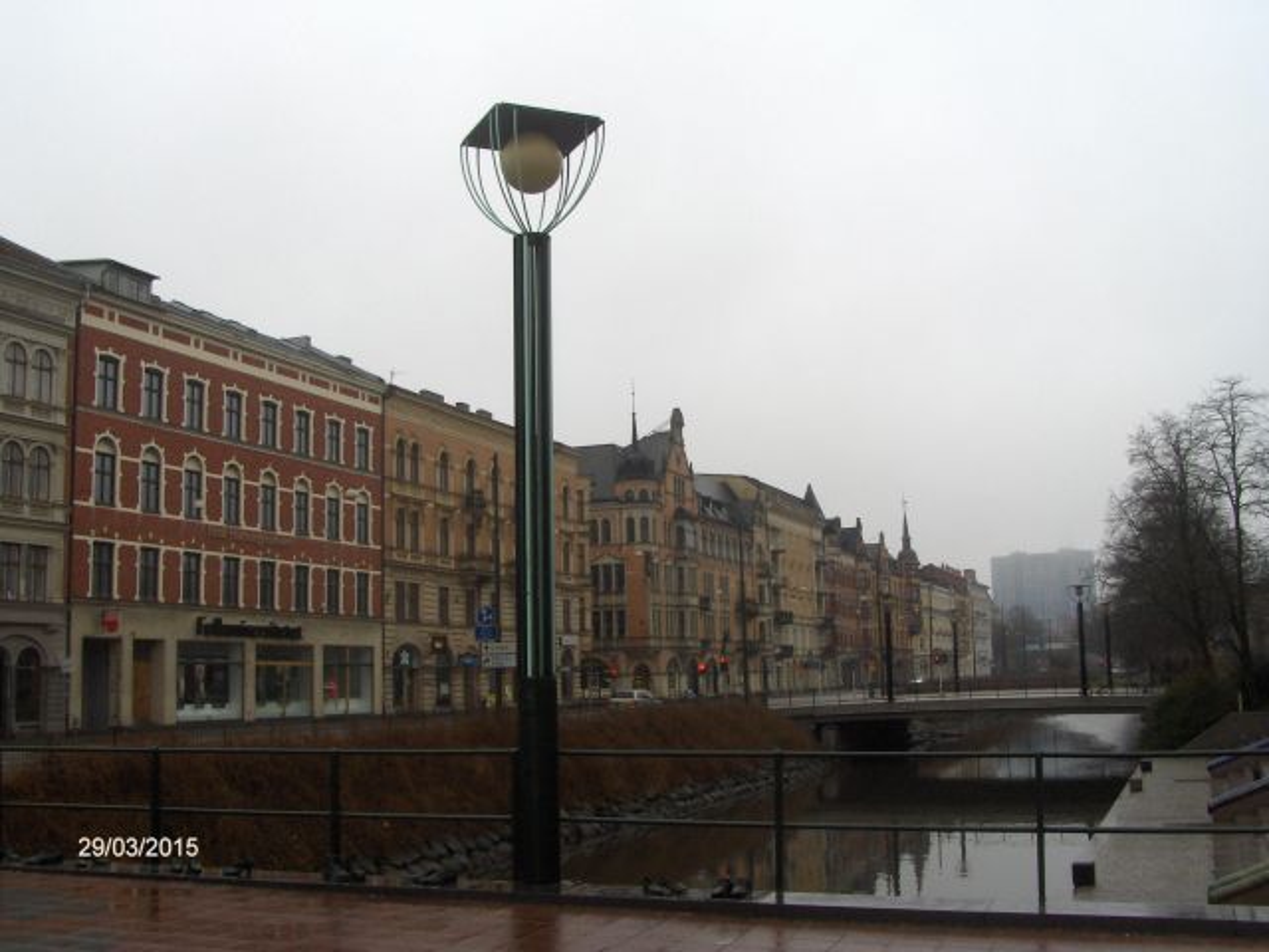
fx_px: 1393
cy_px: 476
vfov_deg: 37.7
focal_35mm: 38
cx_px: 634
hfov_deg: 49.0
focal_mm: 6.4
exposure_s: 1/226
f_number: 4.5
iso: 100
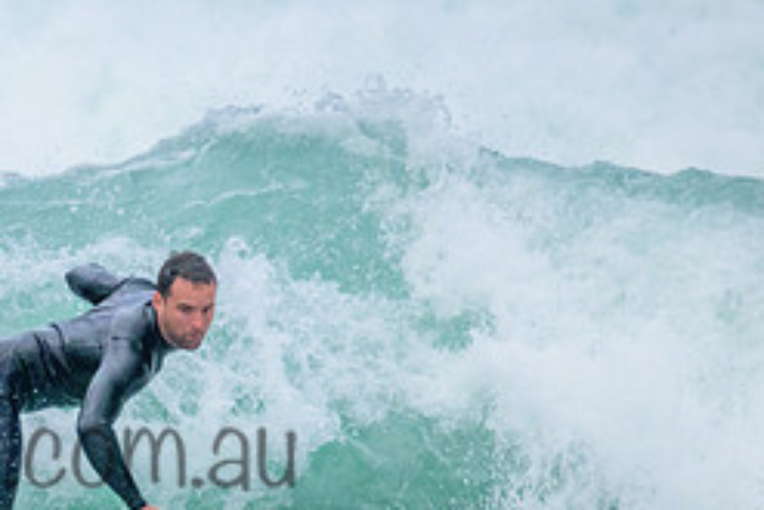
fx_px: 39835
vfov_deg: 0.7
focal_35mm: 1876
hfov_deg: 1.1
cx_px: -31
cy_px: 416
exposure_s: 1/1600
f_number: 11
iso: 3600
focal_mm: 800
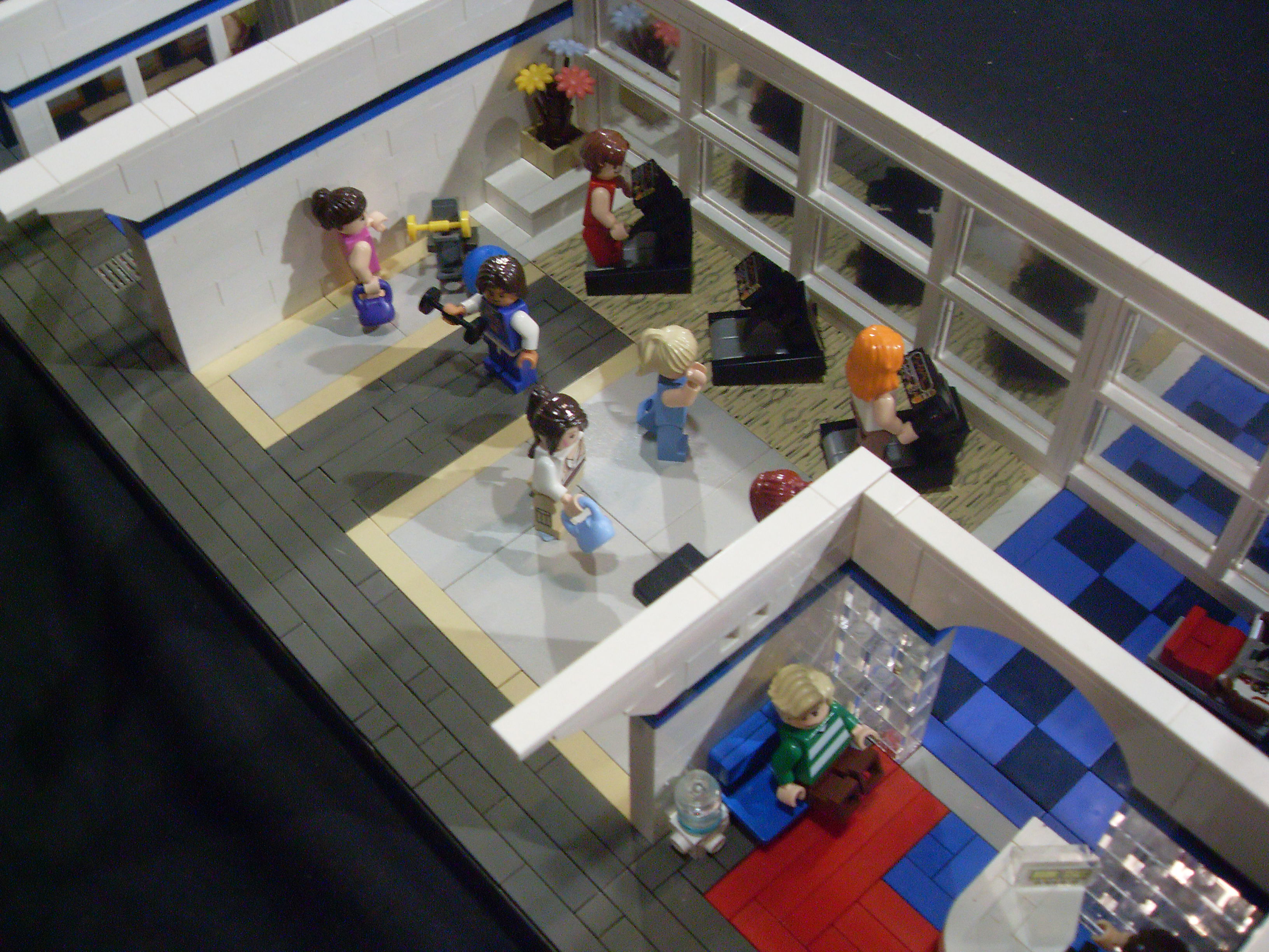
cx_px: 634
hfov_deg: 50.1
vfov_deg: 38.7
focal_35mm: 37
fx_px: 1356
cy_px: 476
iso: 200
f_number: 2.8
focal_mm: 6.3
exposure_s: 1/10
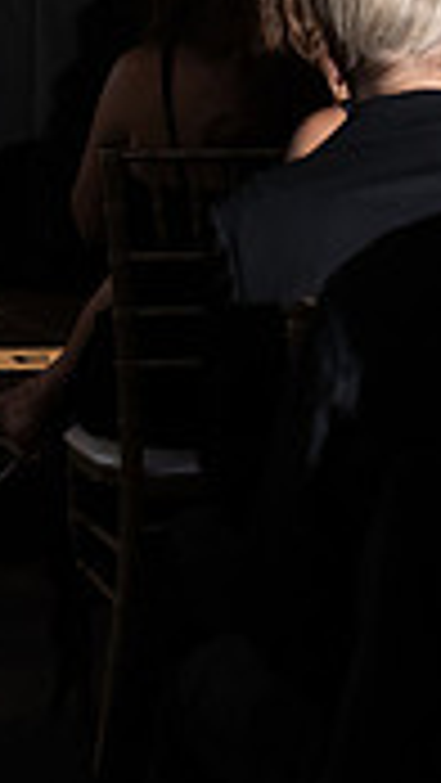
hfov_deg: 5.9
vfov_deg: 10.7
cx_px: -562
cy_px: -79
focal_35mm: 199
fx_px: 4133
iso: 2500
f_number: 4.5
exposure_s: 1/200
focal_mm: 57
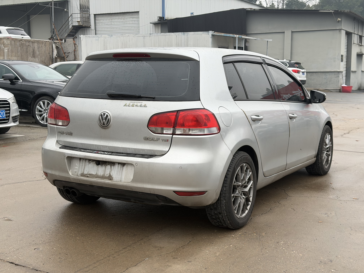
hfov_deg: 39.7
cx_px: 182
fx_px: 505
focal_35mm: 48
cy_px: 136
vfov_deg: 30.3
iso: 64
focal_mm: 6.76
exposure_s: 1/663
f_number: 1.78
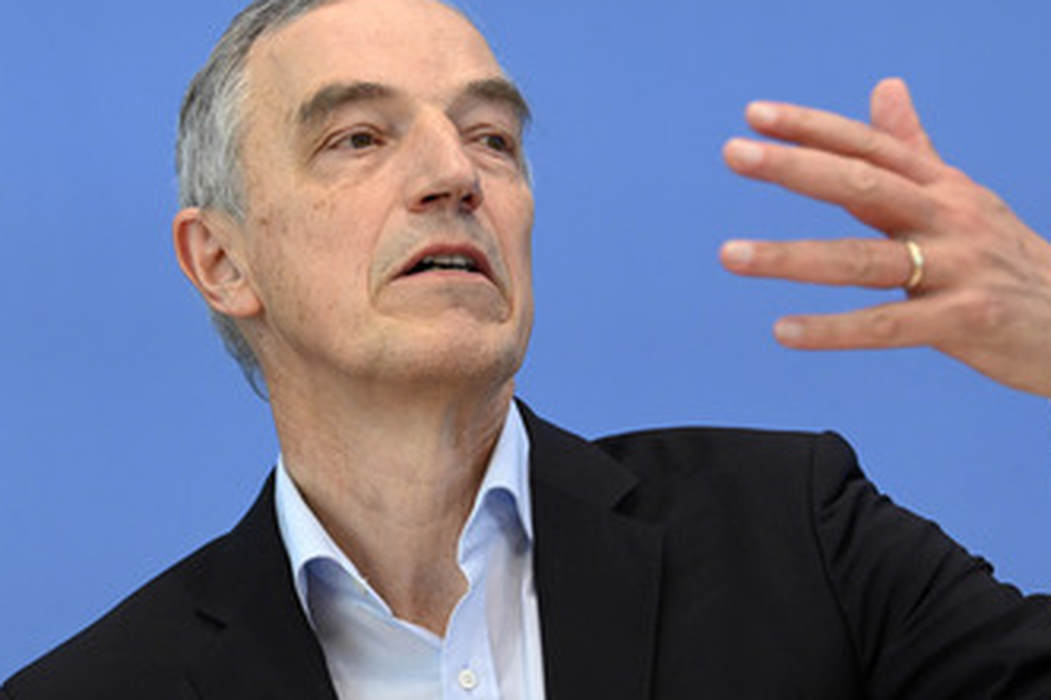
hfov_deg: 12.6
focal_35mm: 163
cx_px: 540
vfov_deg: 8.4
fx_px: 4756
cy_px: 371
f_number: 5.6
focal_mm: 120
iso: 4000
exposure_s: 1/800
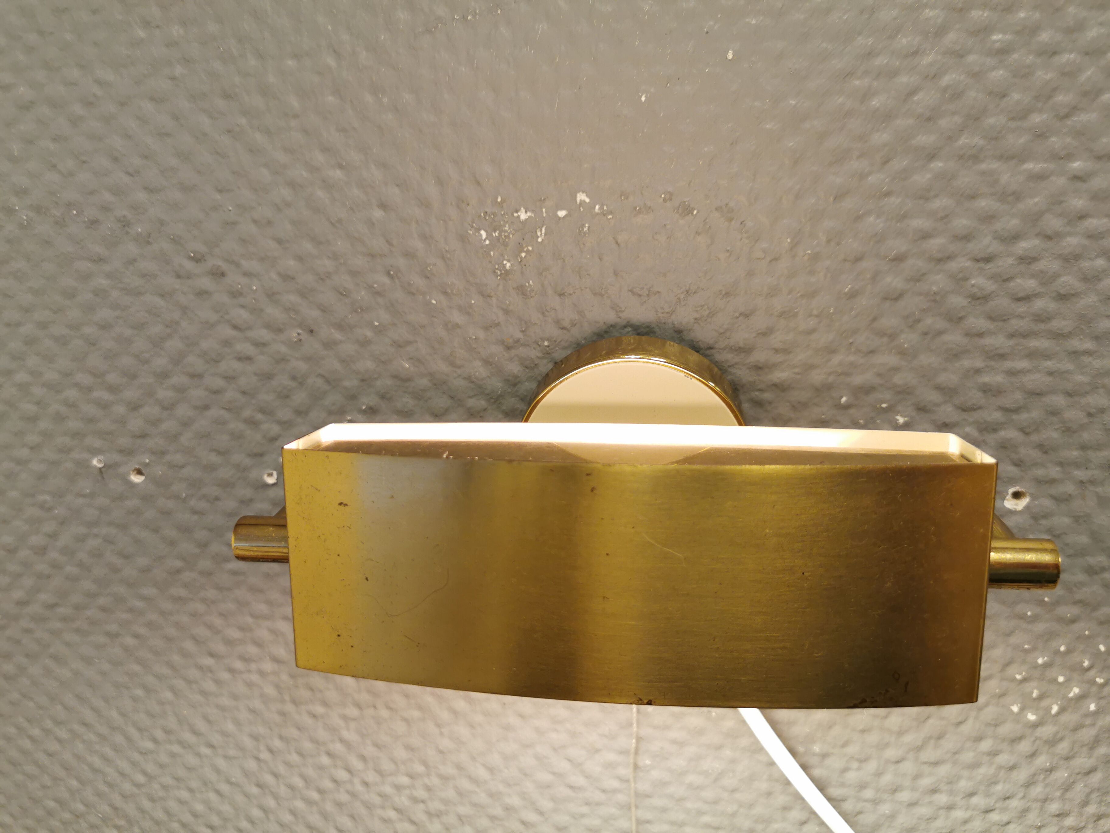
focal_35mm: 27
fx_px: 866
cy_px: 416
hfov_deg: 65.3
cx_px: 555
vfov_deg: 51.4
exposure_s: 1/50
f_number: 1.6
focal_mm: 5.56
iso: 125
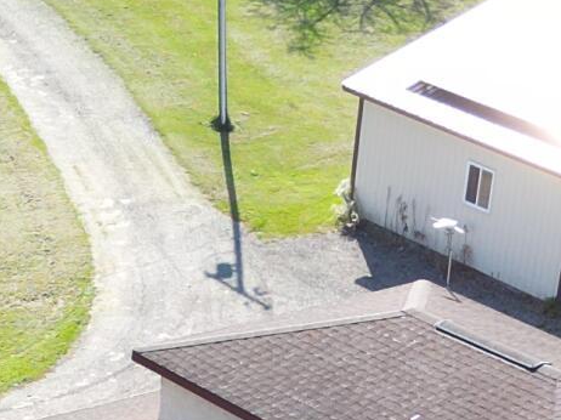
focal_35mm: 156
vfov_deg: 8.7
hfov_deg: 12.3
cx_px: -163
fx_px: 2527
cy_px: 958
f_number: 1.7
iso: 100
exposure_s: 1/800
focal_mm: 6.72
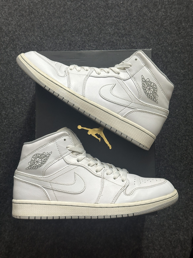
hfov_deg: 30.3
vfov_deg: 39.7
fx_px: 357
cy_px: 129
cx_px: 96
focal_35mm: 48
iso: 160
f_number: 1.78
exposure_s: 1/50
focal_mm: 6.86
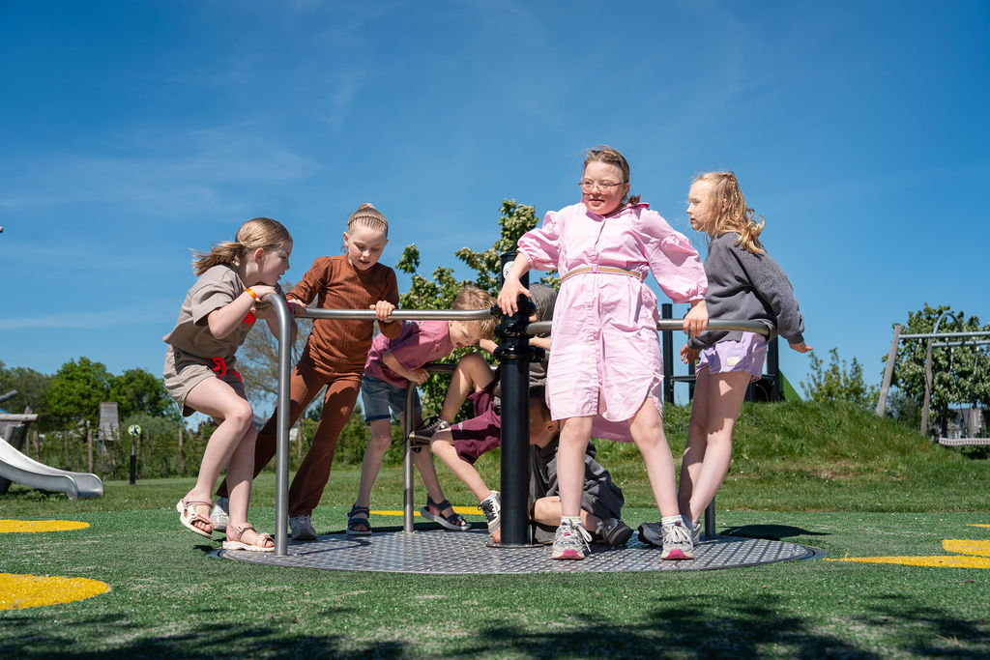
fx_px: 1293
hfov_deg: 41.9
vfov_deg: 28.7
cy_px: 330
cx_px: 495
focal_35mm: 47
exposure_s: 1/500
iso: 50
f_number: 5.6
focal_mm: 47
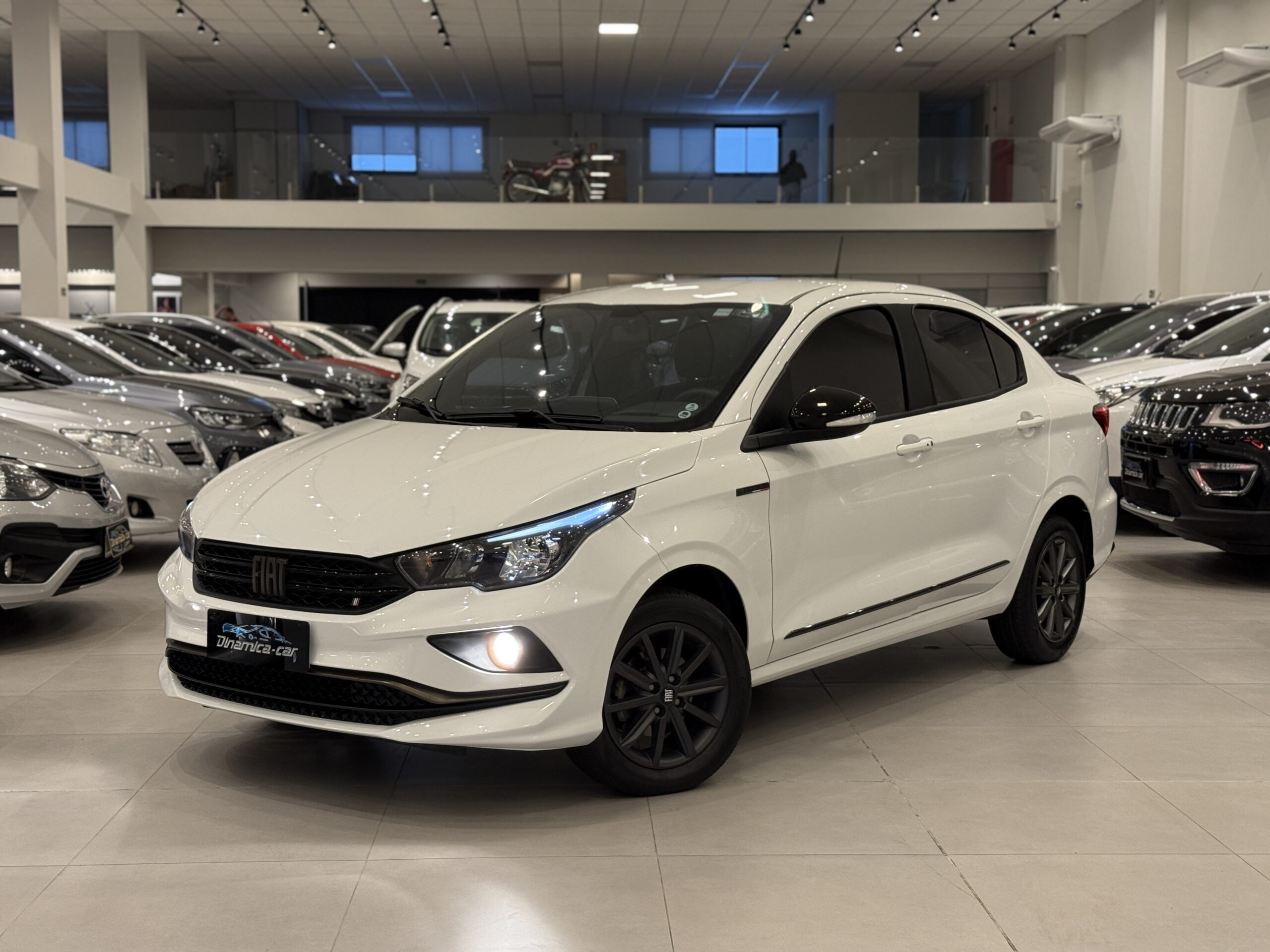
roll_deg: +0.1
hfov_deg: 39.7
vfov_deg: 30.3
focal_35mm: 48
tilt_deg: -3.8
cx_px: 635
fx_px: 1761
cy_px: 476
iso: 125
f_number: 1.78
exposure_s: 1/60
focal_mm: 6.76
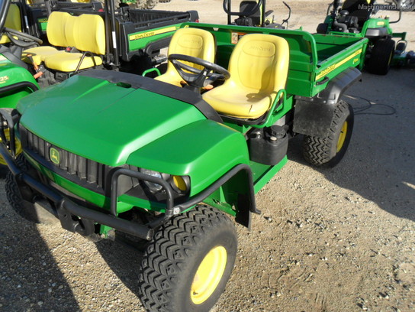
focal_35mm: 27
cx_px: 208
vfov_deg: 51.4
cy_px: 156
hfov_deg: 65.3
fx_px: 324
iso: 100
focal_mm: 4.9
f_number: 3.5
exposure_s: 1/750
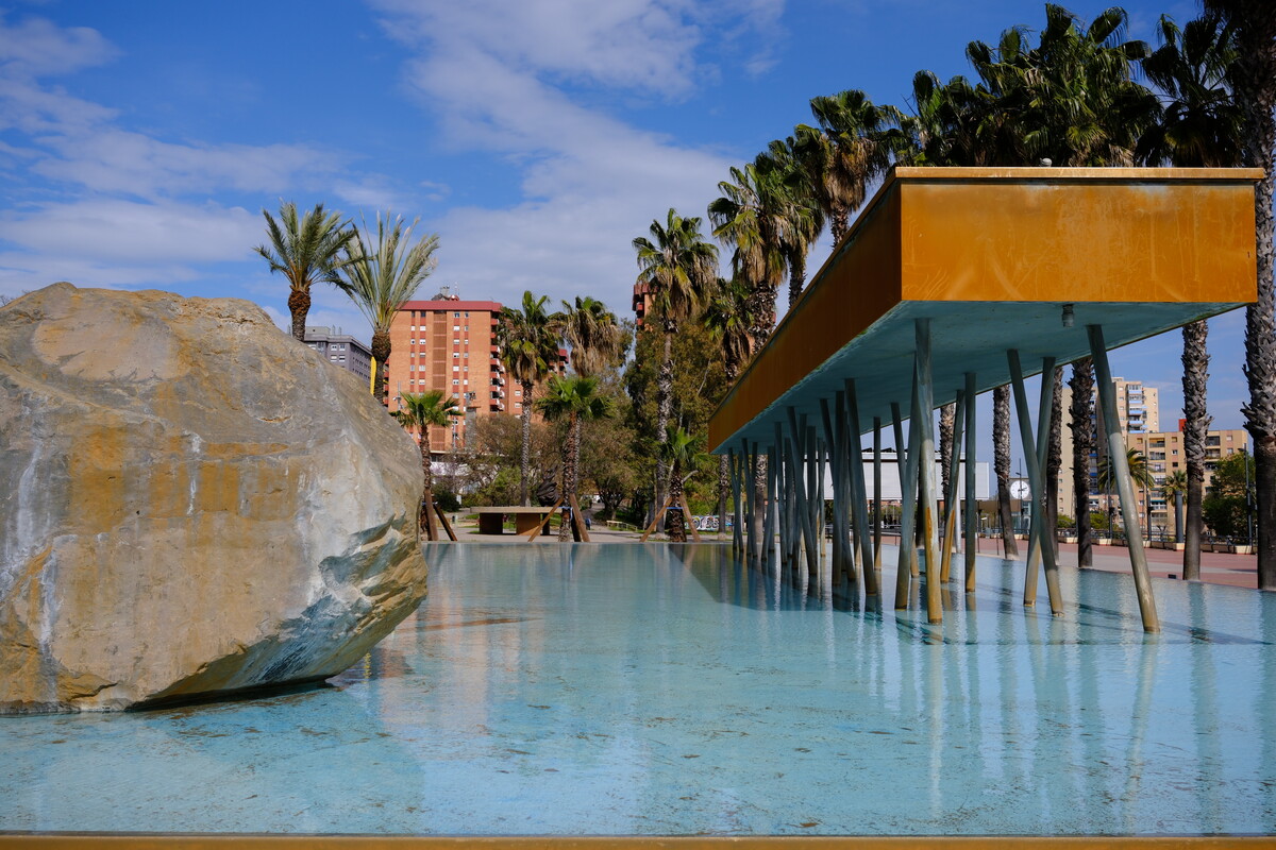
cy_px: 425
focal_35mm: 35
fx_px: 1240
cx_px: 638
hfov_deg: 54.4
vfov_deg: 37.9
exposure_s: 1/950
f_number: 5.6
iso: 125
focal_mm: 23
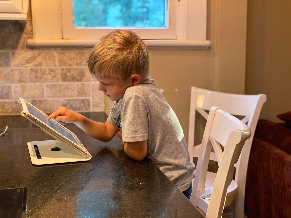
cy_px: 109
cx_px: 146
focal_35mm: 52
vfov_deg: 28.0
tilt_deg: -9.4
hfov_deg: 36.8
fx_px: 437
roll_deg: -1.0
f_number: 2
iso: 400
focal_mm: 6
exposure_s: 1/40
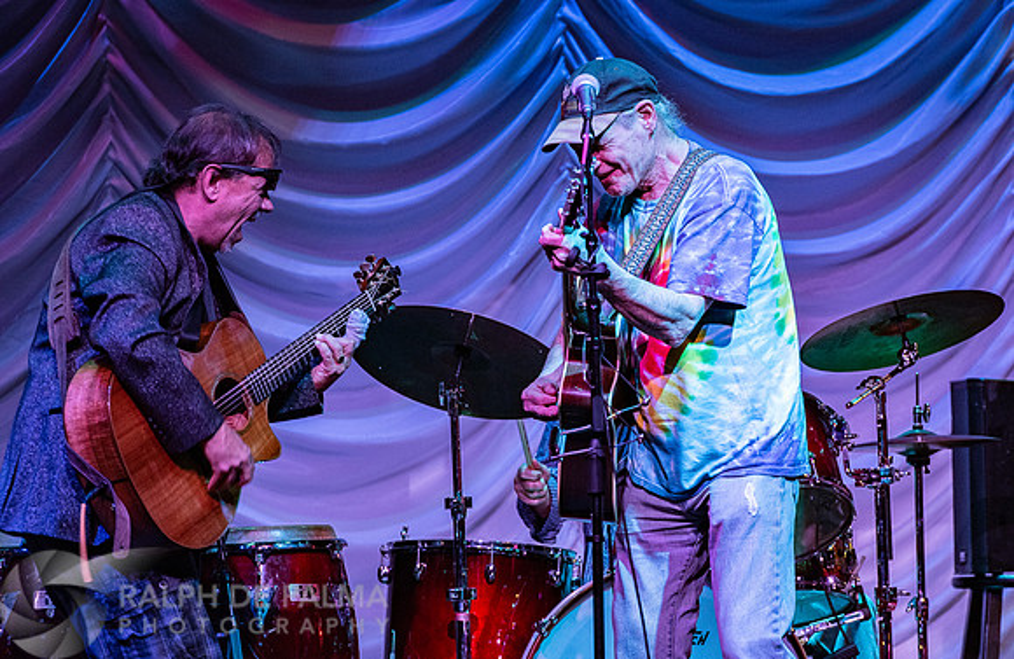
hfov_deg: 8.1
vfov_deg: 5.3
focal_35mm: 257
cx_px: 645
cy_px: 290
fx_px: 7174
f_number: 5.6
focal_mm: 200
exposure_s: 1/160
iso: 1600
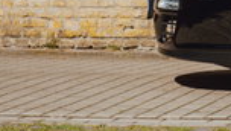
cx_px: 579
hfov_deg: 5.9
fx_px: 2135
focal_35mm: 348
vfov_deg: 3.5
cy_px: -71
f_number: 4.5
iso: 100
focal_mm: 66
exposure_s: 1/250
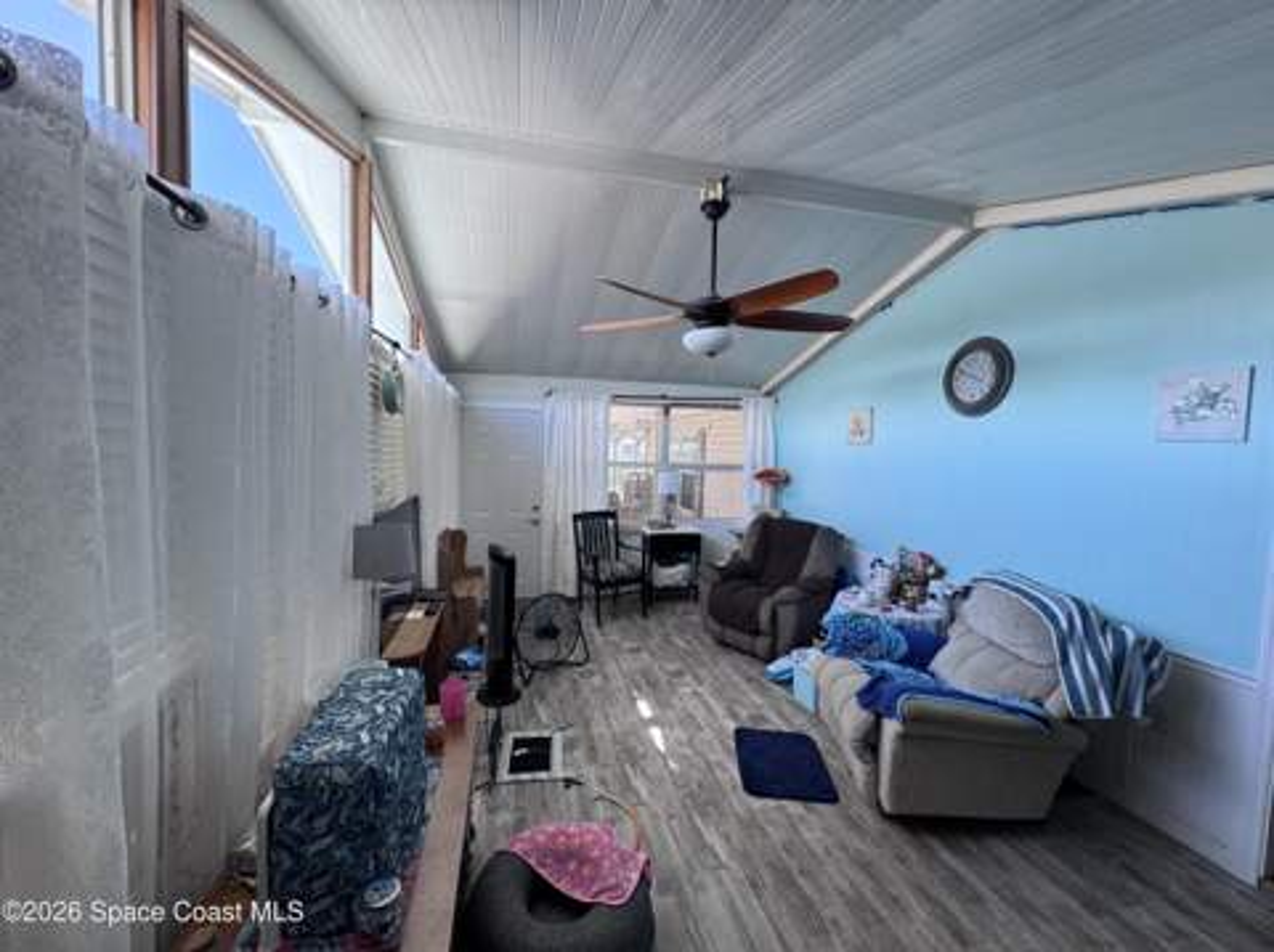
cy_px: 476
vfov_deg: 85.6
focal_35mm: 14
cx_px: 637
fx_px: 515
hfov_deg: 102.1
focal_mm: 2.22
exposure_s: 1/99
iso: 64
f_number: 2.2
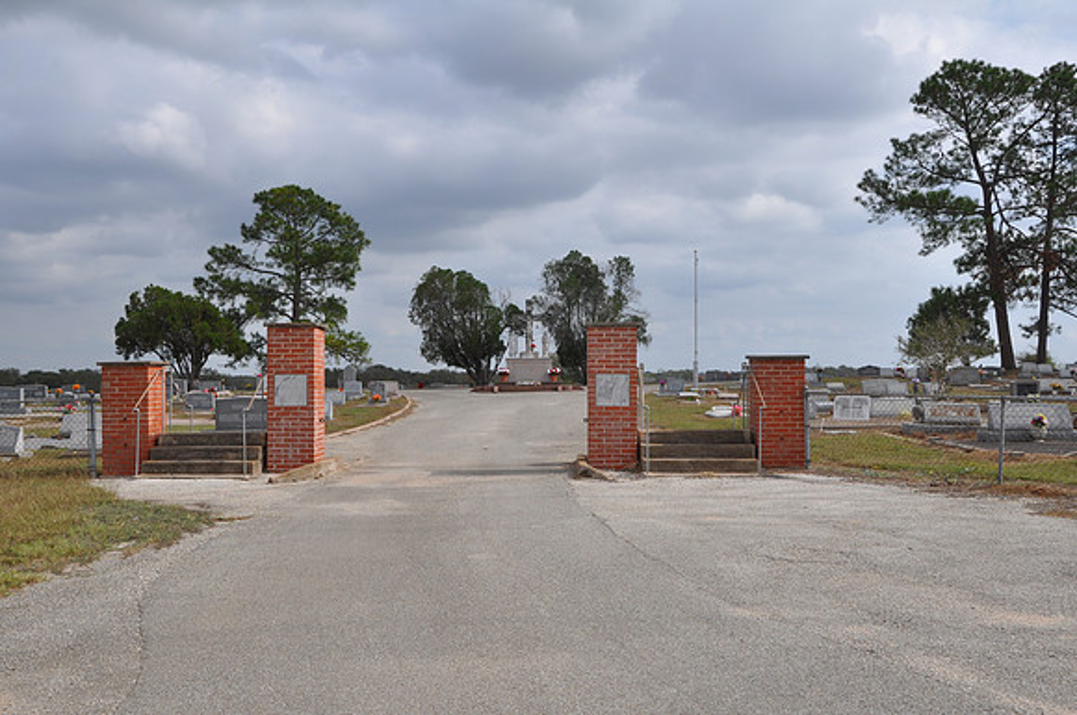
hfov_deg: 53.2
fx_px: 1075
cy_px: 358
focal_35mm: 36
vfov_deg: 36.8
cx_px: 538
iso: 200
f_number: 13
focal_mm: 24
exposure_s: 1/160
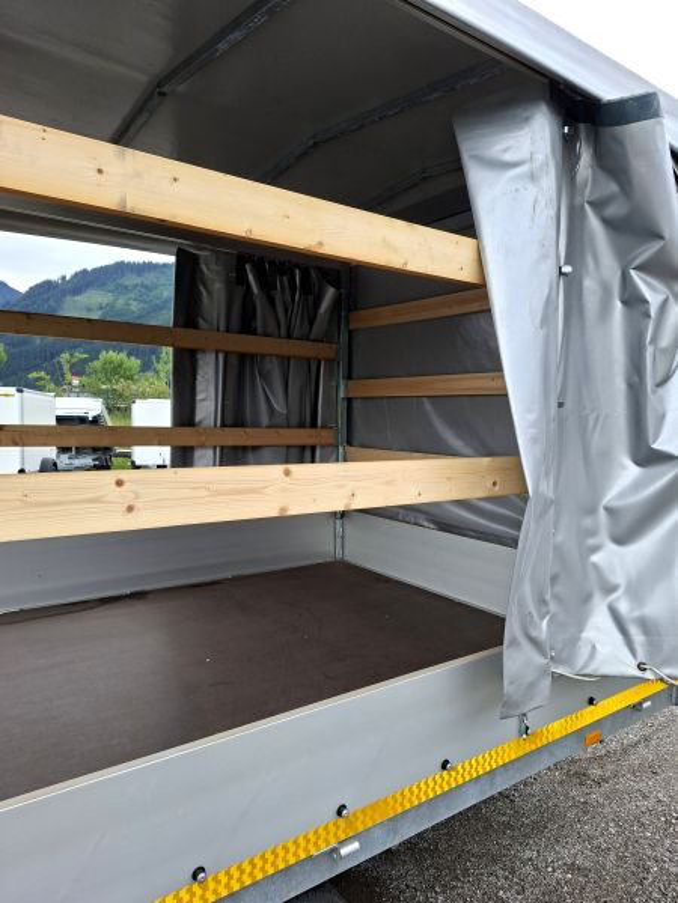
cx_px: 339
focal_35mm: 23
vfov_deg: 73.9
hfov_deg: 58.9
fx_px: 601
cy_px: 452
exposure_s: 1/500
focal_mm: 5.54
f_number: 1.8
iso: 50
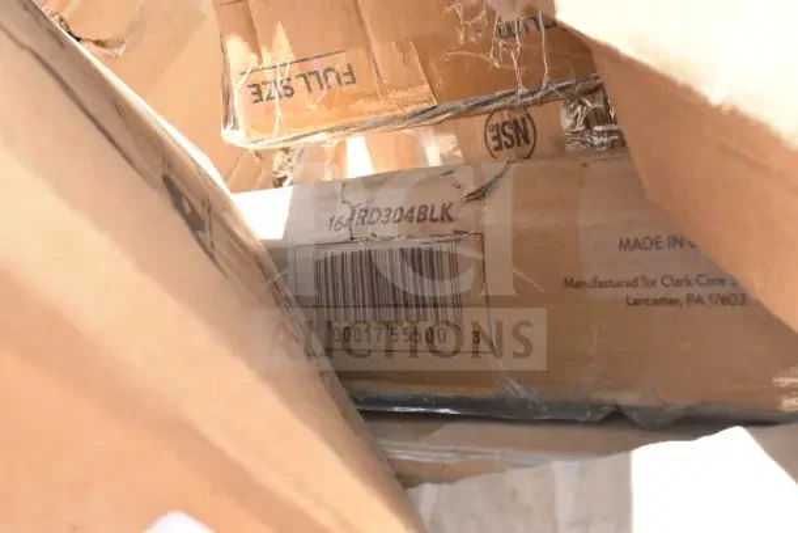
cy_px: 266
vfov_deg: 29.0
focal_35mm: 46
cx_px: 399
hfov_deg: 42.3
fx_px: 1031
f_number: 14
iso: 6400
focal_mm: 31
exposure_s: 1/800
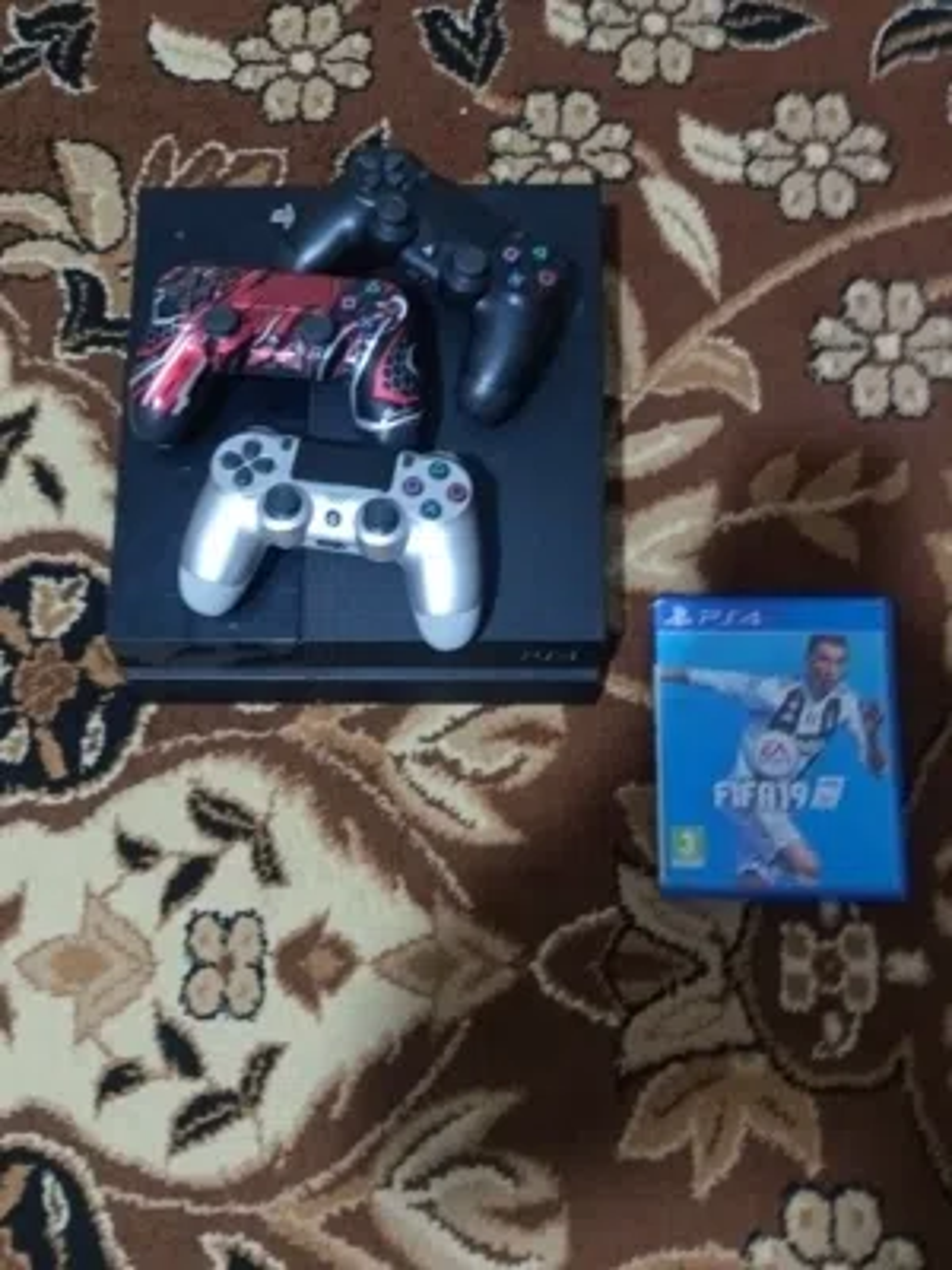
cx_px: 476
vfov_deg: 71.6
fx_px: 880
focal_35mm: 24
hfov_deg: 56.8
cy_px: 635
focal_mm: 5.25
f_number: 1.75
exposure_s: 1/25
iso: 3304
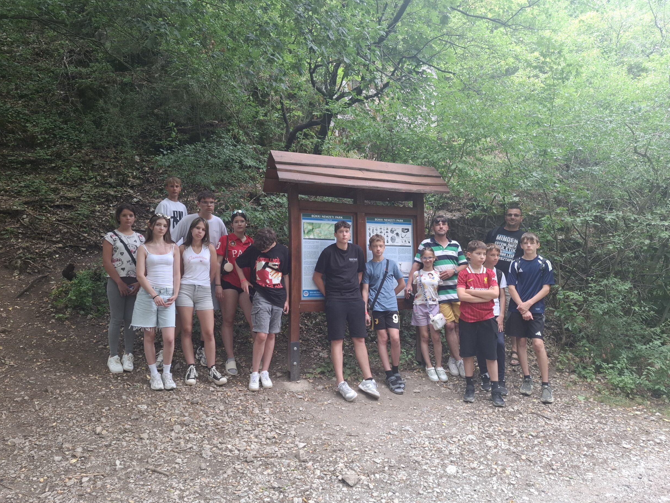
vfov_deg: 56.8
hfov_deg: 71.6
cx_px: 326
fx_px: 465
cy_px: 243
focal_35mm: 24
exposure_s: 1/120
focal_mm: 5.54
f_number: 1.8
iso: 80
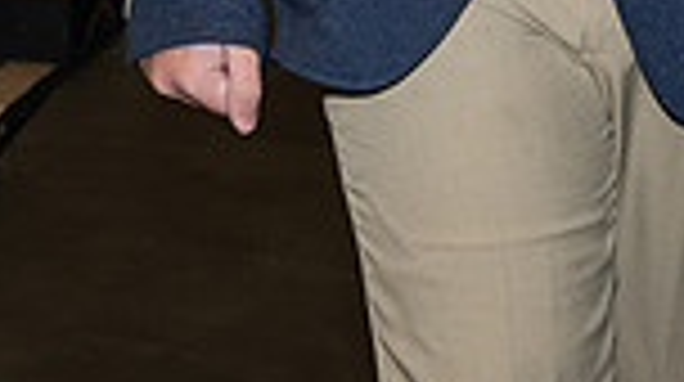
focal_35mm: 196
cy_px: -593
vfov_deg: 5.9
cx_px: 151
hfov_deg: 11.0
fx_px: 3550
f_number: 5
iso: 1000
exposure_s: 1/125
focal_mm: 42
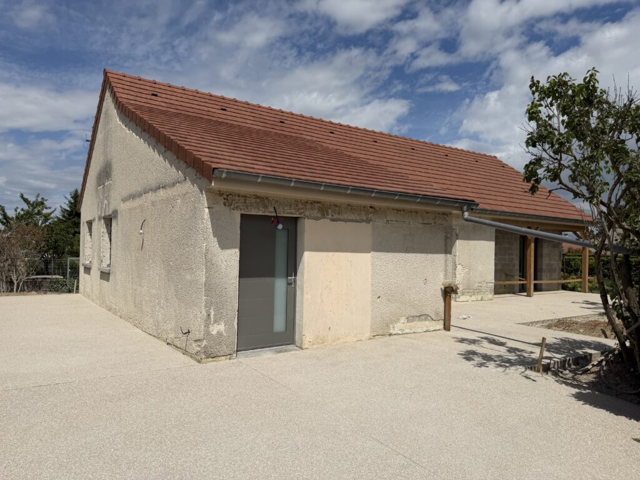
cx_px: 320
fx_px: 444
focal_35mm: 24
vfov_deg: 56.8
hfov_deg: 71.6
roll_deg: -0.4
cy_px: 240
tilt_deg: +0.1
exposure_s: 1/17544
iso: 80
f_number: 1.78
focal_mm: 6.76
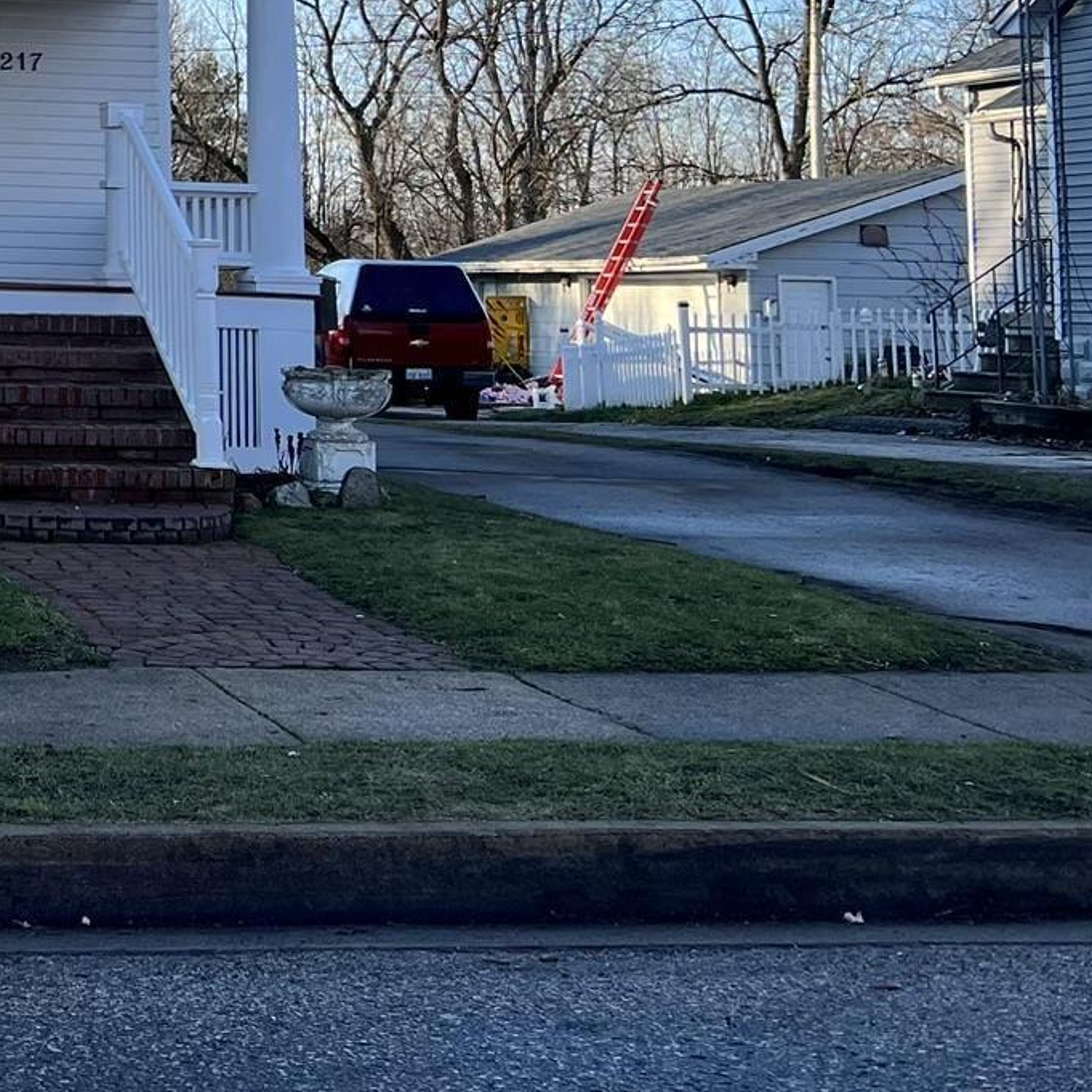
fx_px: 2463
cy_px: 16
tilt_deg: +6.0
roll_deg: -1.4
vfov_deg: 24.0
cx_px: -338
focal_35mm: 69
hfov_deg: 22.3
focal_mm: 5.7
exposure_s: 1/1553
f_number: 1.5
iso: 50
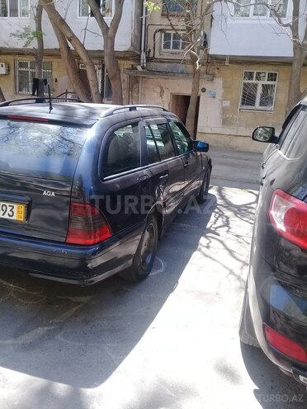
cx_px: 154
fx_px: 367
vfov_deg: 58.4
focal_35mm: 31
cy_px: 204
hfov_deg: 45.4
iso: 50
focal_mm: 3.3
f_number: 2.2
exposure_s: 1/212
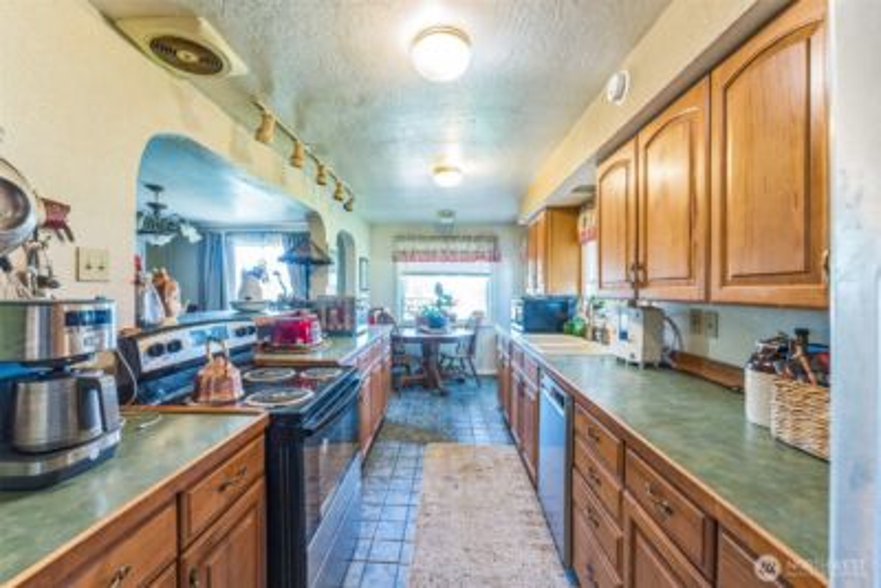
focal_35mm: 15
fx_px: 365
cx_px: 440
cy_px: 294
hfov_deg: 100.7
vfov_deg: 77.7
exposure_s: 1/5
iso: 500
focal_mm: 14.9
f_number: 8
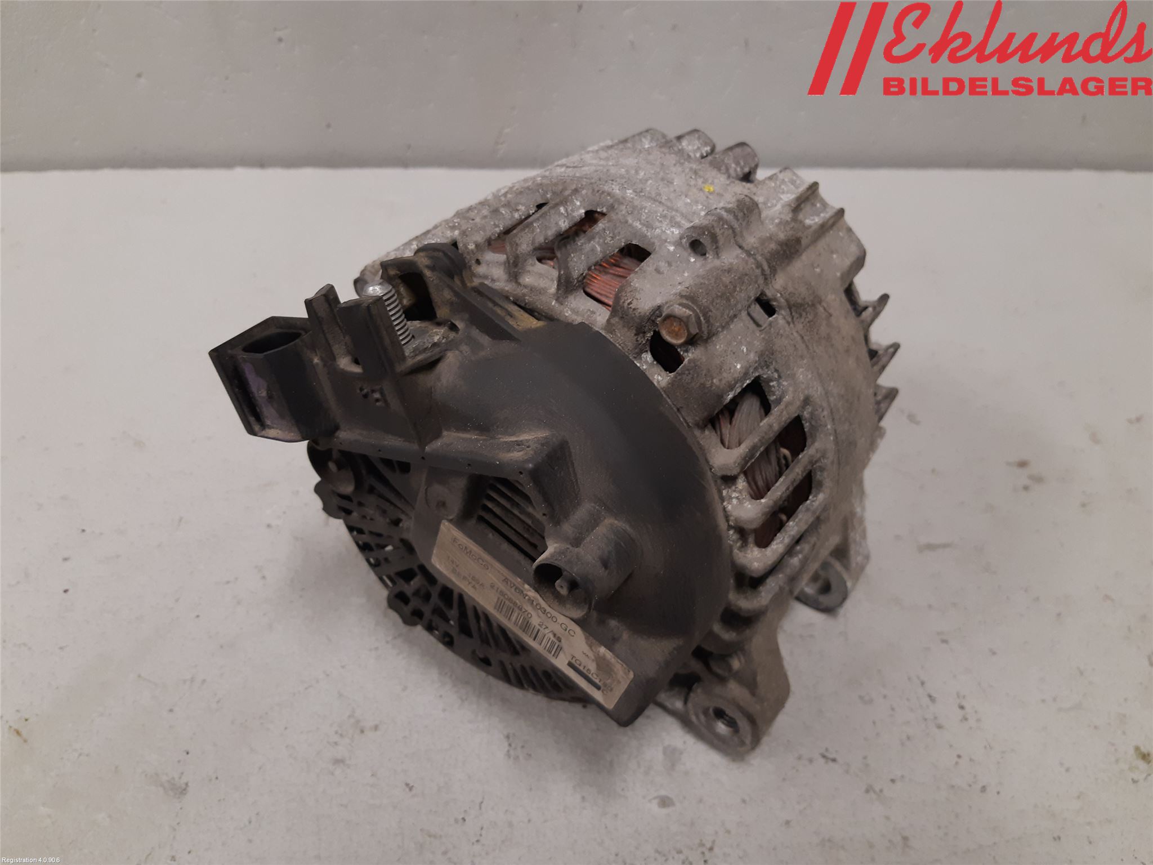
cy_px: 432
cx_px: 576
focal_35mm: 26
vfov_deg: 53.1
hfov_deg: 67.3
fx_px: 866
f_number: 1.7
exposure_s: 1/50
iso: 160
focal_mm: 3.93
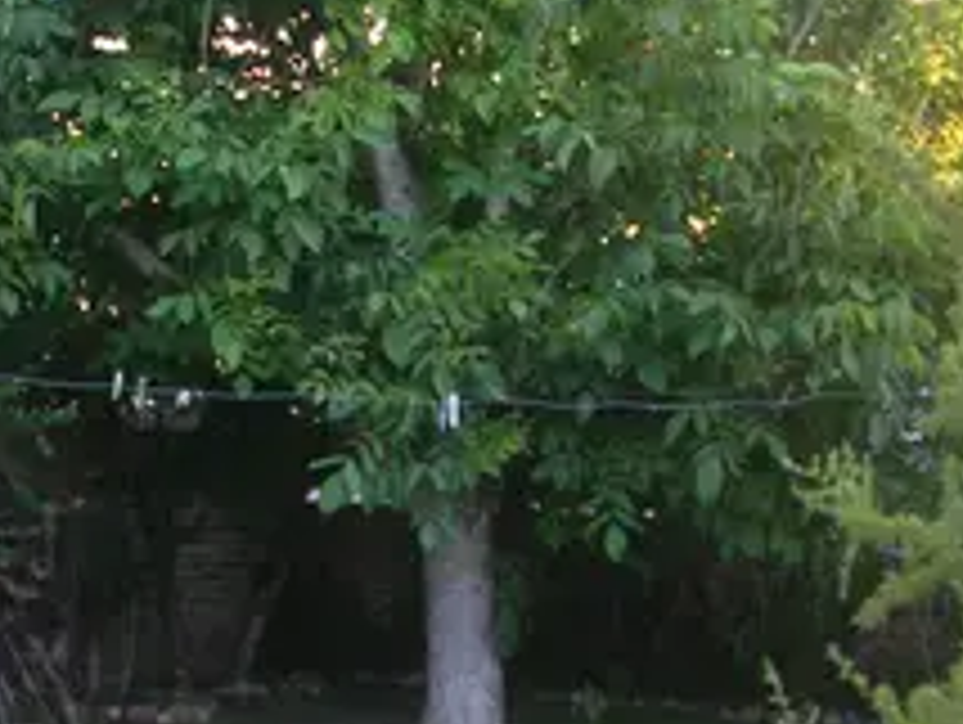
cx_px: 248
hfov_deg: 24.7
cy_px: 639
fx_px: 2172
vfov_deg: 18.6
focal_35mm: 78
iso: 109
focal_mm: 5.8
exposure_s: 1/60.1
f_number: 2.8
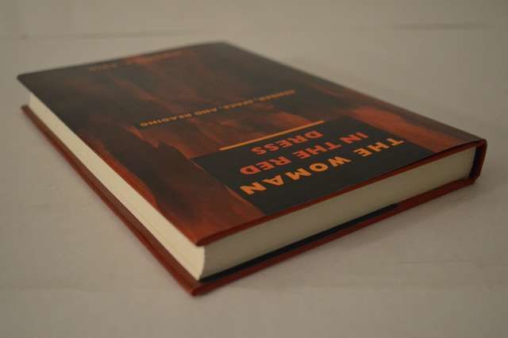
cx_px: 254
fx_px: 550
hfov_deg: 49.6
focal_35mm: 39
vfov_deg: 34.2
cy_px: 169
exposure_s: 1/60
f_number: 4.2
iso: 3200
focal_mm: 26
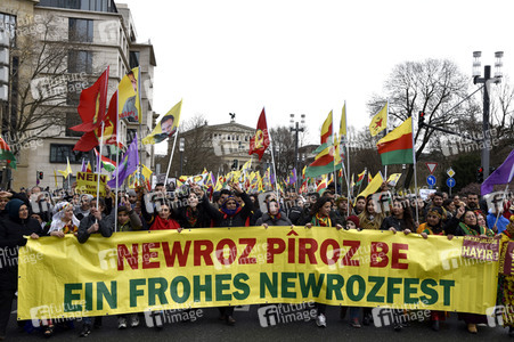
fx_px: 628
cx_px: 257
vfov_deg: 30.5
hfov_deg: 44.5
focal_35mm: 44
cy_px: 171
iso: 400
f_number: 7.1
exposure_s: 1/200
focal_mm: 44
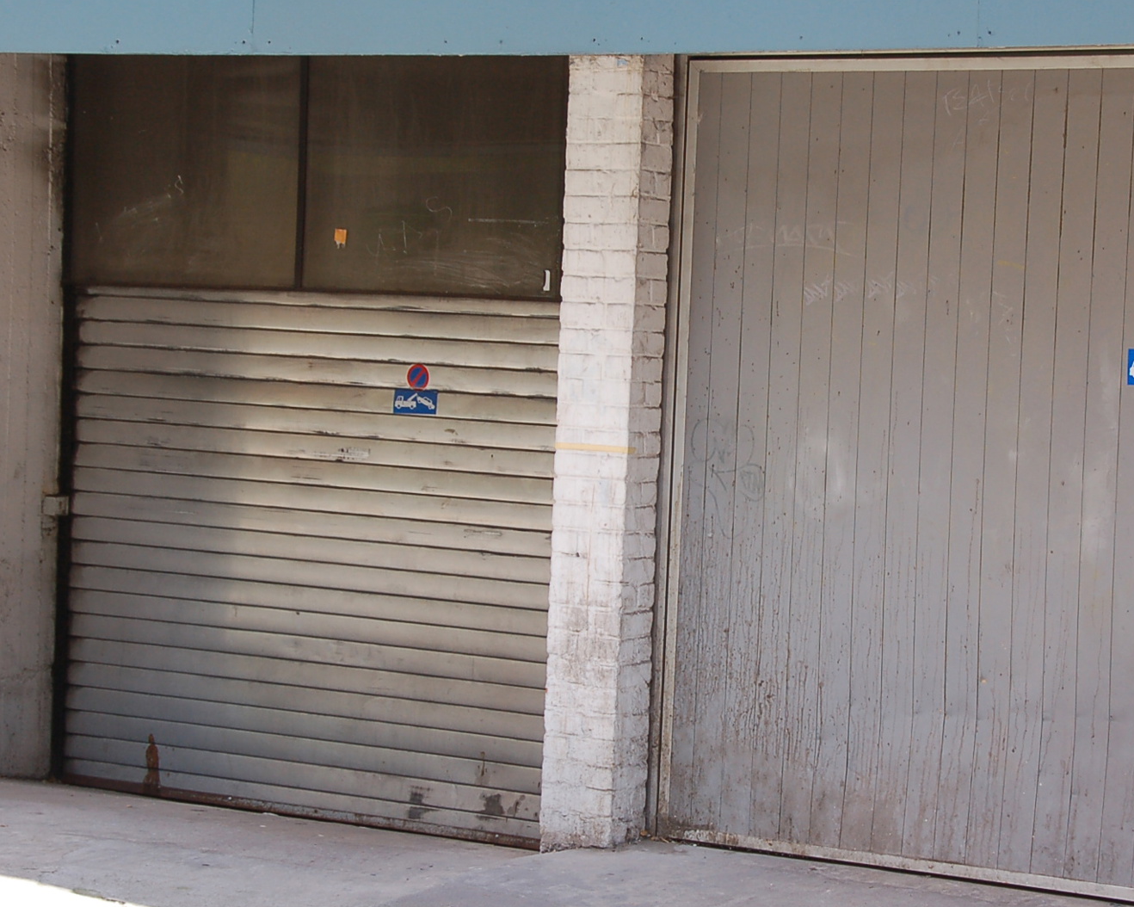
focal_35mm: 88
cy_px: 467
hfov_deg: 21.7
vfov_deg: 17.5
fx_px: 2953
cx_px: 741
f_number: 9
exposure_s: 1/100
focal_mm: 38
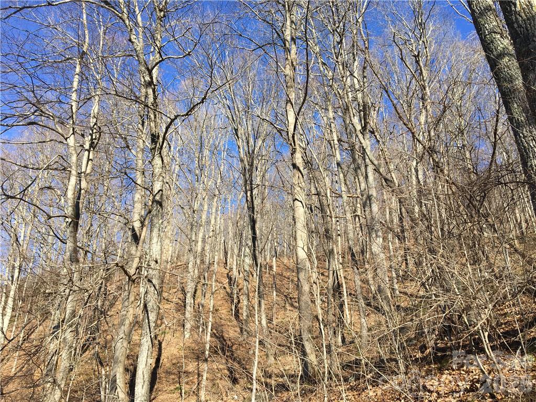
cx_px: 268
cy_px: 201
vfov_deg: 48.2
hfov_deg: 61.7
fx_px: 449
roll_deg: -3.5
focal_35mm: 29
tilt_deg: +28.2
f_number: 2.2
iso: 25
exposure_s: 1/680
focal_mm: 4.15
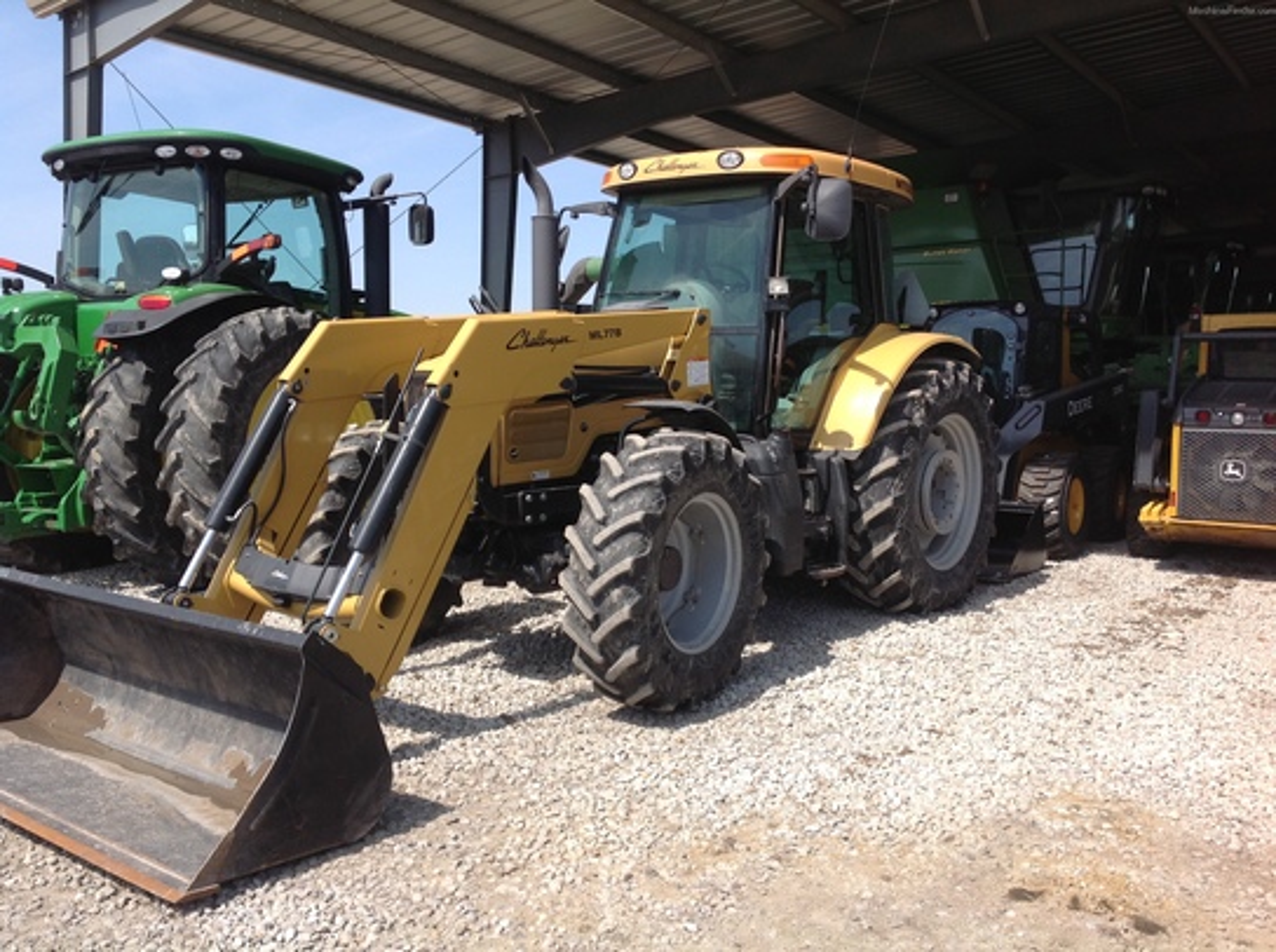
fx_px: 1288
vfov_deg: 40.6
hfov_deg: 52.7
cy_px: 476
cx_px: 638
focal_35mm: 35
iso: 50
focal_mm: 4.28
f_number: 2.4
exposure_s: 1/1209
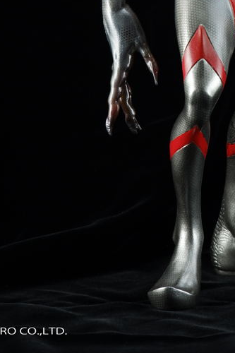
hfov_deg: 7.1
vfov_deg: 10.6
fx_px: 1881
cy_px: -60
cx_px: 241
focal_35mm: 192
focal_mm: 53
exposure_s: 1/20
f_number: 6.4
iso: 400
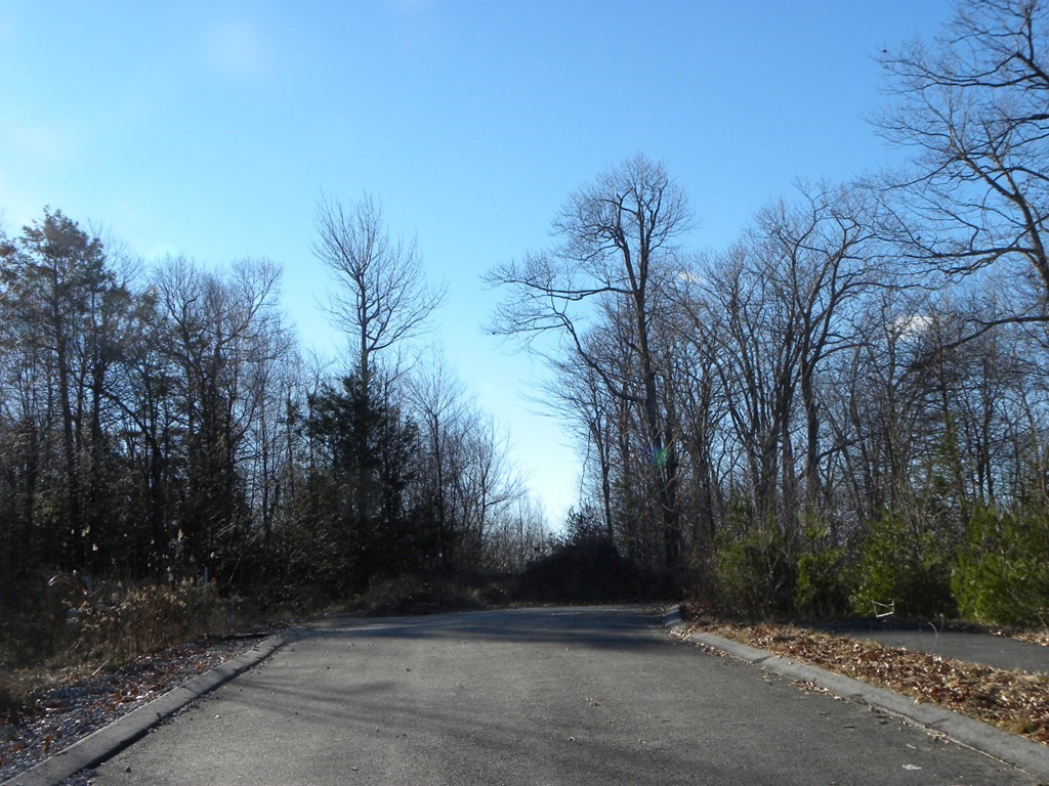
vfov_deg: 35.1
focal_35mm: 41
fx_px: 1242
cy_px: 393
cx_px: 524
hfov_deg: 45.8
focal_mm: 7.3
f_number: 5.6
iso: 64
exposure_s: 1/228
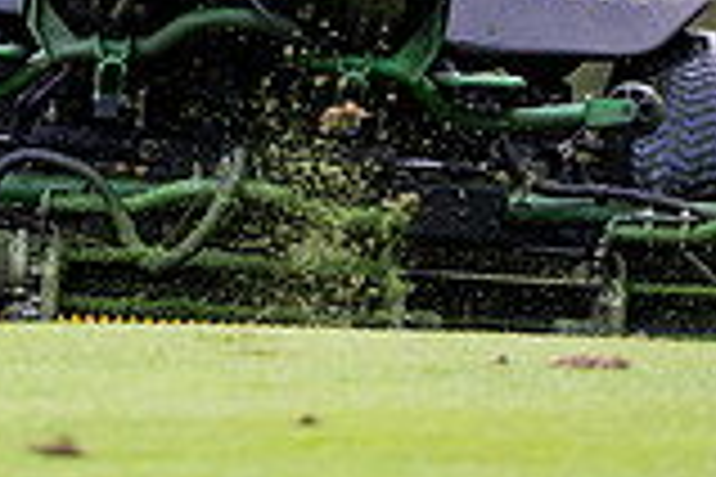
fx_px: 14478
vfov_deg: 1.9
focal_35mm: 728
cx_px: 9
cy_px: -376
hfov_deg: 2.8
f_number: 2.8
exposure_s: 1/250
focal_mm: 200
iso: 1000
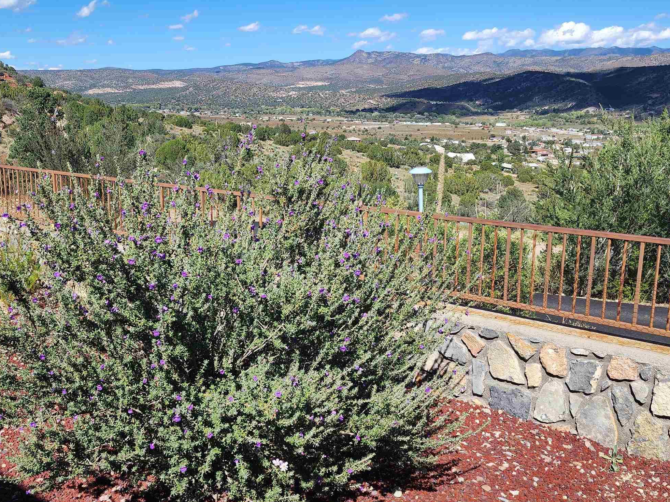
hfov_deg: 51.1
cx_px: 274
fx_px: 697
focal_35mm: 36
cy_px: 223
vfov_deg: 39.6
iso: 12
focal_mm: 6.4
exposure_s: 1/866
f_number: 1.8
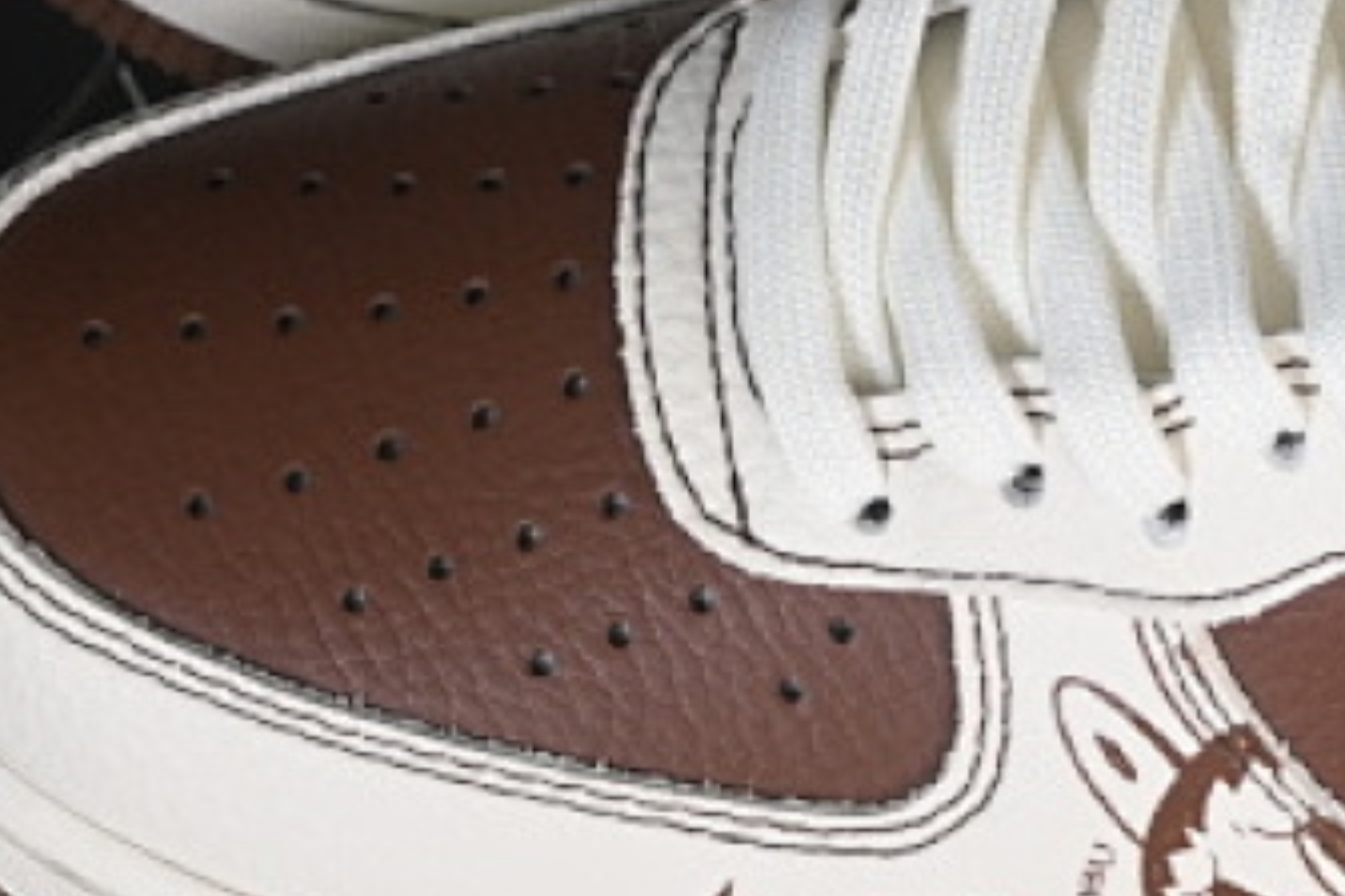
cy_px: -56
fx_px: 9003
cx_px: 1553
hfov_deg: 8.5
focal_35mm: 241
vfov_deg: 5.7
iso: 160
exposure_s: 1/100
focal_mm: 50
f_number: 7.1
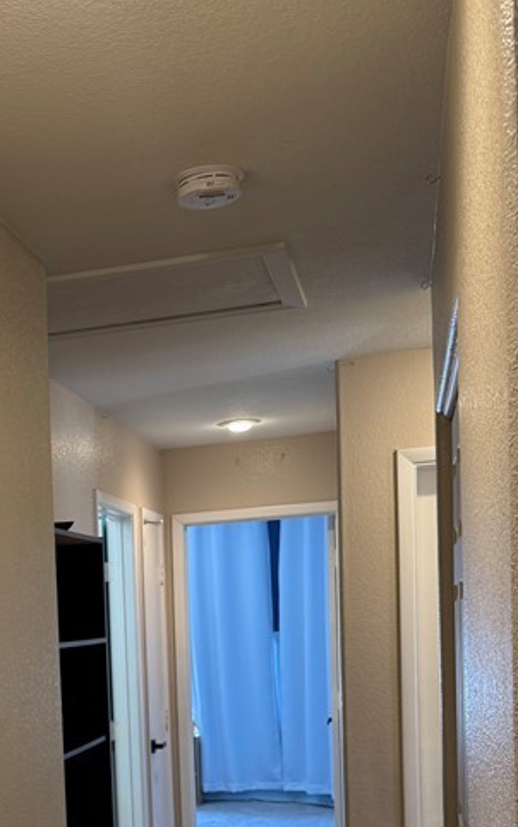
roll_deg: +2.2
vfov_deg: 35.7
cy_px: 709
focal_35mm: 54
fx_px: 1218
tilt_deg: -3.7
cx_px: -48
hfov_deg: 22.7
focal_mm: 6.76
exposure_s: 1/60
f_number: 1.78
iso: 125
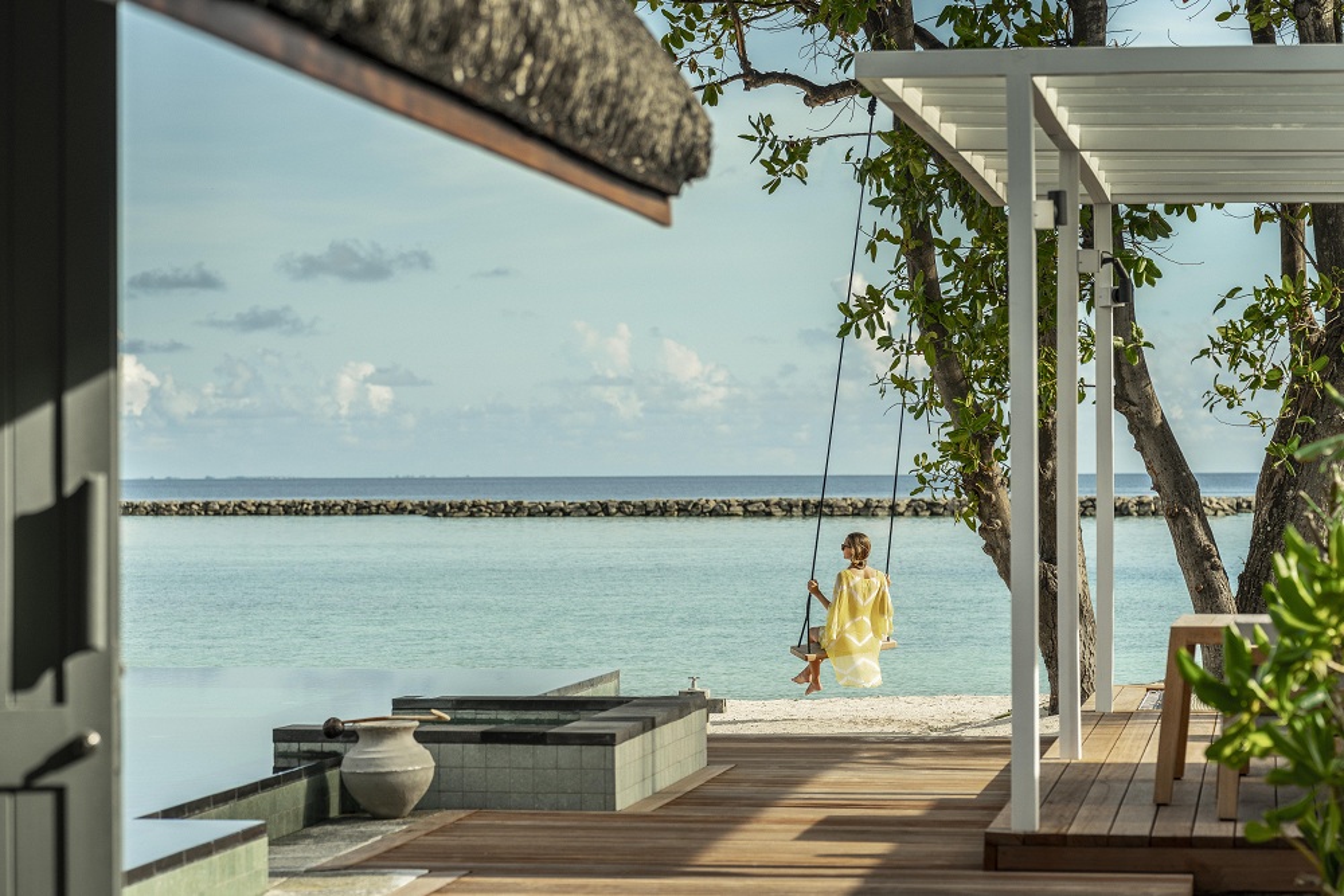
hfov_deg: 22.9
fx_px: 3323
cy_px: 448
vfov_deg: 15.4
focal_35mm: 89
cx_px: 672
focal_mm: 89
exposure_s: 1/640
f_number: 4
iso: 100
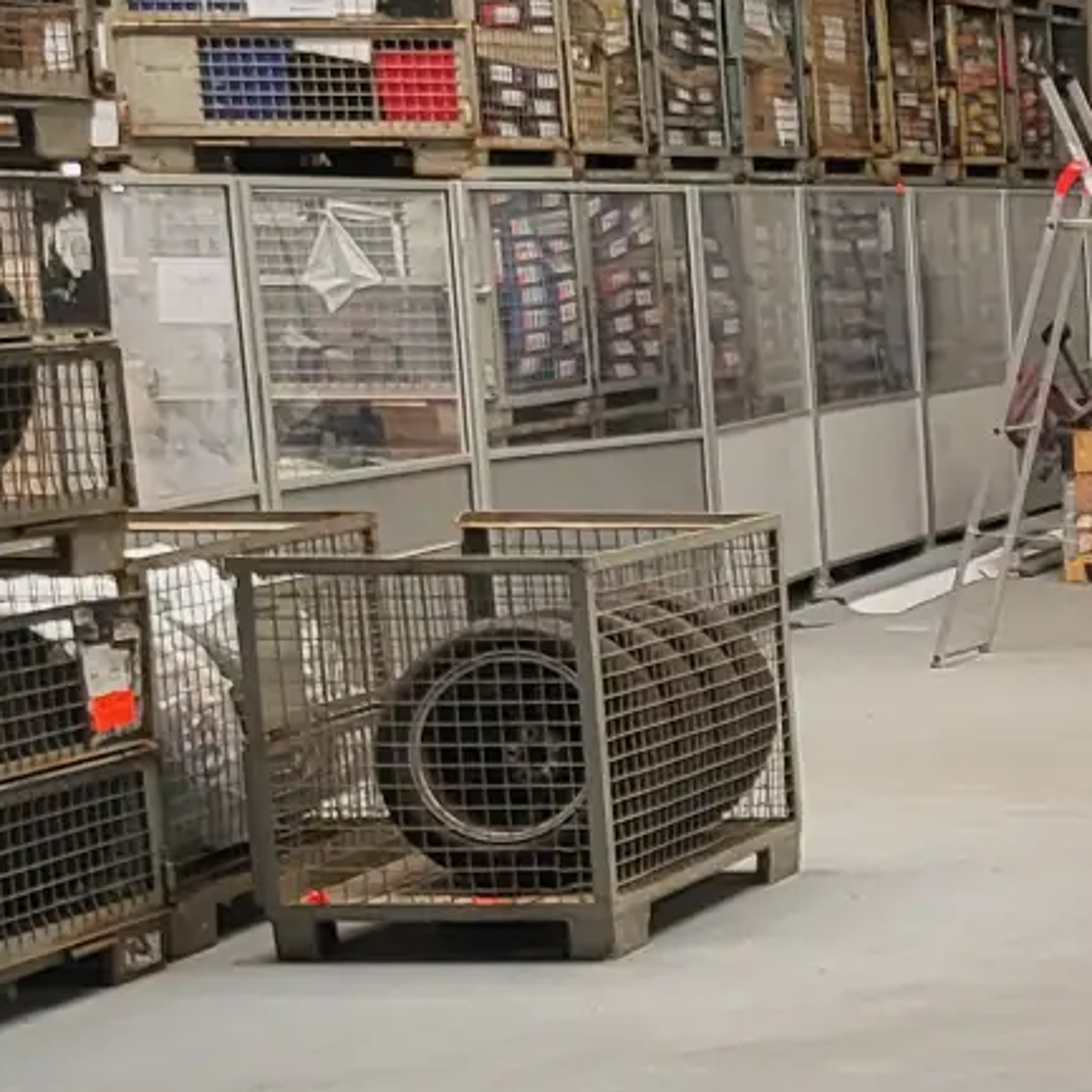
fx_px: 3640
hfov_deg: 14.4
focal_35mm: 102
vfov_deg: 16.9
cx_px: 2146
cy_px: 883
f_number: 1.8
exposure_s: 1/100
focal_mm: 5.4
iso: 160
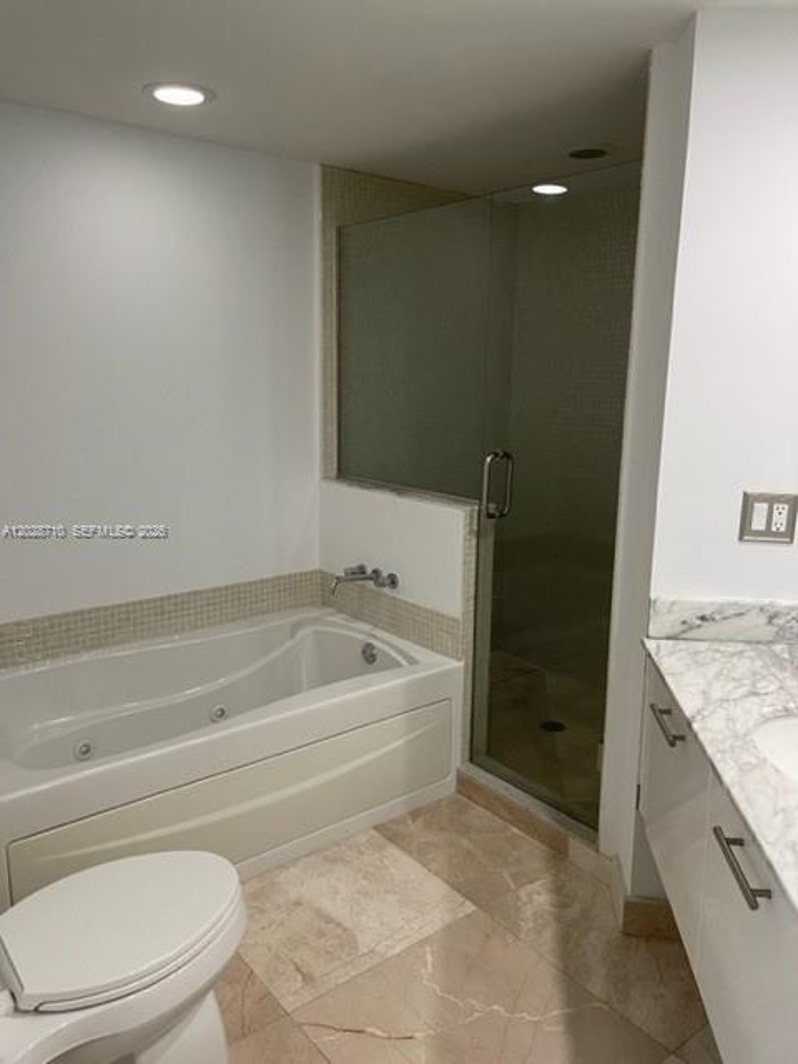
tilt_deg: -9.8
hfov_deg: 53.1
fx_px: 799
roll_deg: -1.0
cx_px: 399
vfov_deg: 67.3
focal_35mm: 26
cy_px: 532
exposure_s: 1/60
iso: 80
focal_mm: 5.1
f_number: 1.6
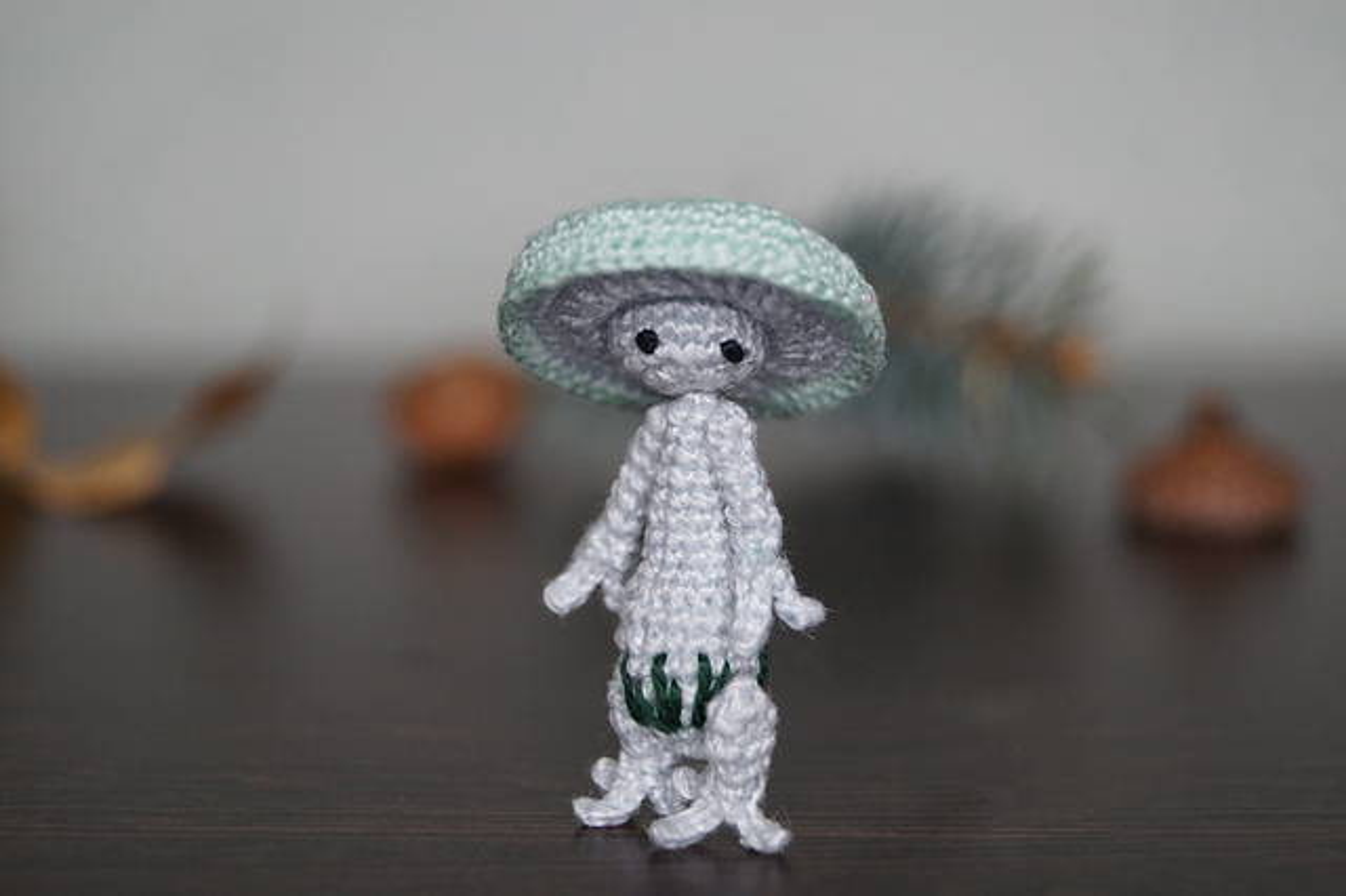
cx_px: 673
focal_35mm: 68
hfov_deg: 29.9
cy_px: 448
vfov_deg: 20.1
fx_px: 2522
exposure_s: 1/160
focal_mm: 45
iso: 800
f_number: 5.6
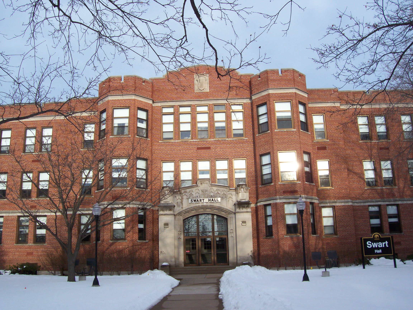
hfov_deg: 54.0
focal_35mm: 34
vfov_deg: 41.8
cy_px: 155
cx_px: 206
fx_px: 406
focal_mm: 5.6
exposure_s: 1/297
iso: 80
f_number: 5.1
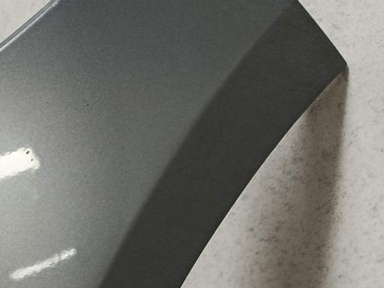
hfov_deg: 20.2
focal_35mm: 87
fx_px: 965
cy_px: 428
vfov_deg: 15.7
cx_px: -141
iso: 1018
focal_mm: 5.24
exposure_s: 1/25
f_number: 1.7
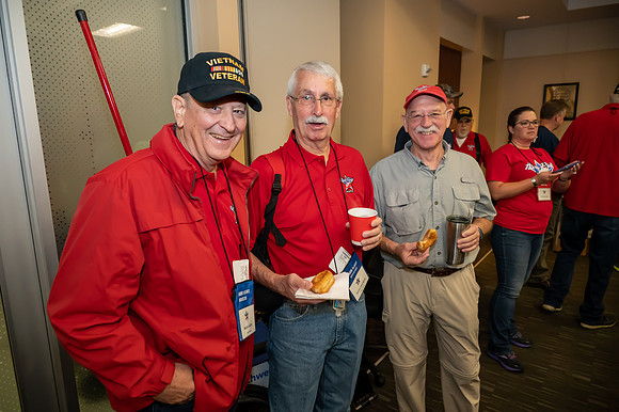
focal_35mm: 24
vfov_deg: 53.1
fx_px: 412
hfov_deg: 73.8
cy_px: 206
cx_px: 310
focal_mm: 24
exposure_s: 1/160
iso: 5600
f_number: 5
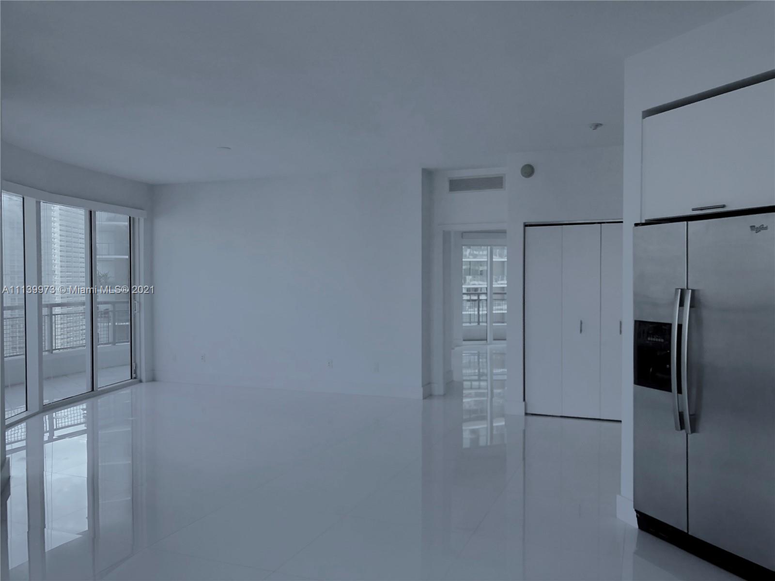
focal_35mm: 28
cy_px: 290
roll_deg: +0.4
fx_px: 627
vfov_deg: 49.7
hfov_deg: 63.4
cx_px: 388
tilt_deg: -0.8
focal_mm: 4
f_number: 1.8
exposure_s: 1/126
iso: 20
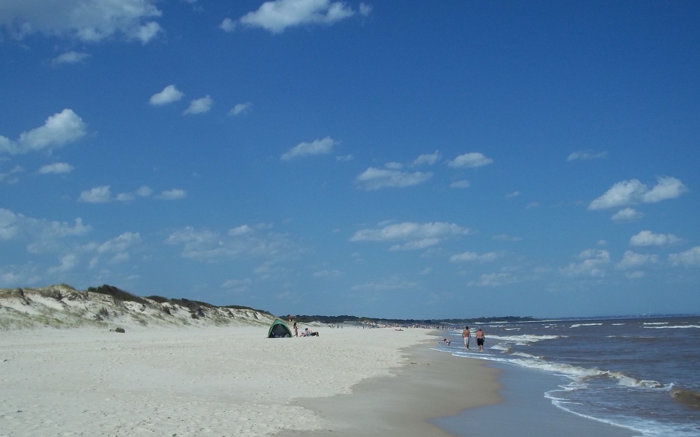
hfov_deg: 45.2
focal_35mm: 44
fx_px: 839
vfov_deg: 29.0
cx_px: 327
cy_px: 292
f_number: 8
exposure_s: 1/500
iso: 80
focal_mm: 6.5
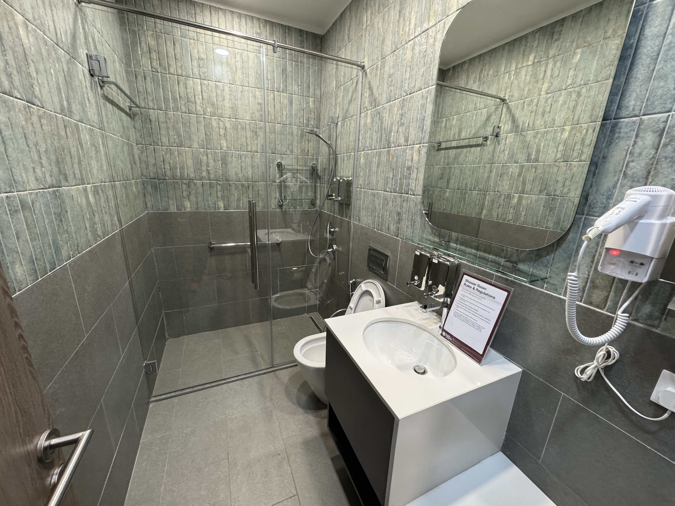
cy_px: 253
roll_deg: -2.1
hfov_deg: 102.1
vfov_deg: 85.7
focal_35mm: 14
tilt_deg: -16.2
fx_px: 273
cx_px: 338
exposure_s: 1/50
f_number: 2.2
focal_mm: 2.22
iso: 320
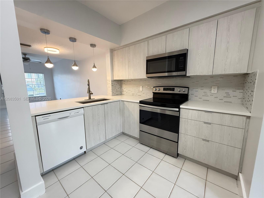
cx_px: 132
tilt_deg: -7.5
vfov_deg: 85.7
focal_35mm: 14
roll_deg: +0.6
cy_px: 99
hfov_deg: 102.1
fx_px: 107
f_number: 2.2
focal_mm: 2.22
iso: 320
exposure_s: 1/120
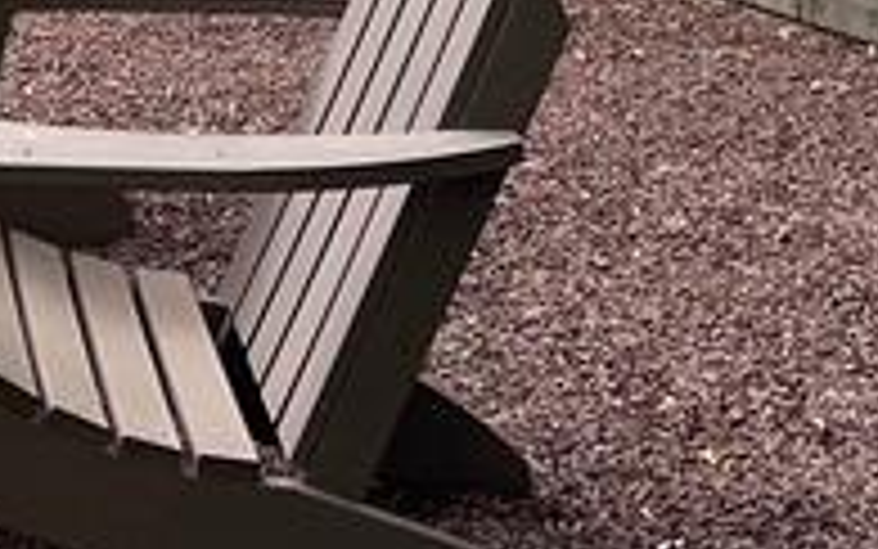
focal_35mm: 145
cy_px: -801
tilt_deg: +0.5
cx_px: -756
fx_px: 3471
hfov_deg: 12.9
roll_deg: +1.7
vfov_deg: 8.3
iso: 125
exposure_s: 1/121
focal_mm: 5.1
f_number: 1.6
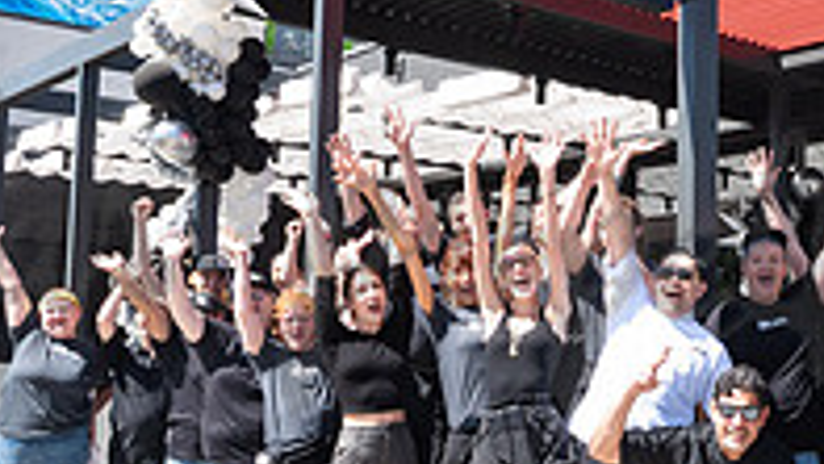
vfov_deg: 22.3
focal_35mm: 54
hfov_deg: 37.1
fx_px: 1180
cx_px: 665
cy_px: 230
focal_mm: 17.5
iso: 1250
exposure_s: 1/400
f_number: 13
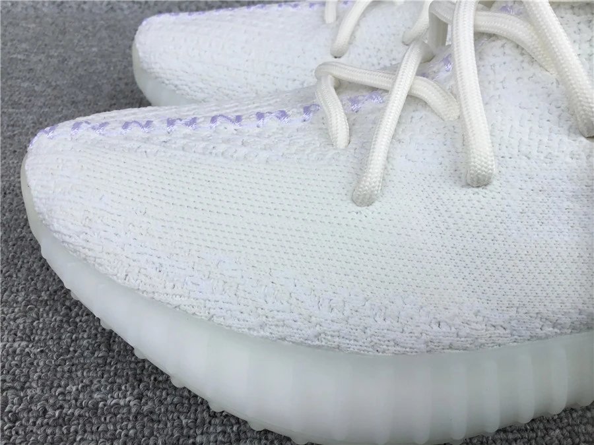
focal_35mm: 31
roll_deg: -1.6
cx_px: 297
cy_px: 222
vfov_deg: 45.4
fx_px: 532
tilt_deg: -36.3
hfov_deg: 58.4
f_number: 2.4
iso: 25
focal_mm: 3.3
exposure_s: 1/981
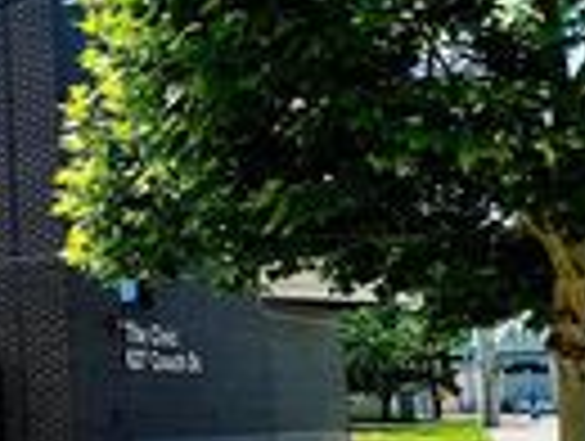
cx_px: -392
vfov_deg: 29.0
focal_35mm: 50
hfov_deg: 24.3
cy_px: 290
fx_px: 847
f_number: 1.8
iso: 32
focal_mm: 1.57
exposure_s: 1/1193
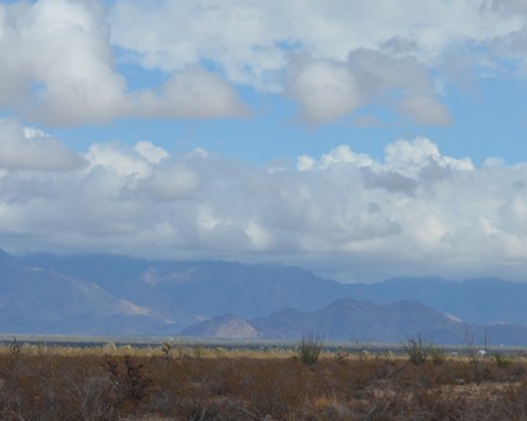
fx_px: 2855
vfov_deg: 8.4
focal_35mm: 183
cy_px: 263
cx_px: 340
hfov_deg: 10.5
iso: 400
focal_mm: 55
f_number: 8
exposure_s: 1/2000
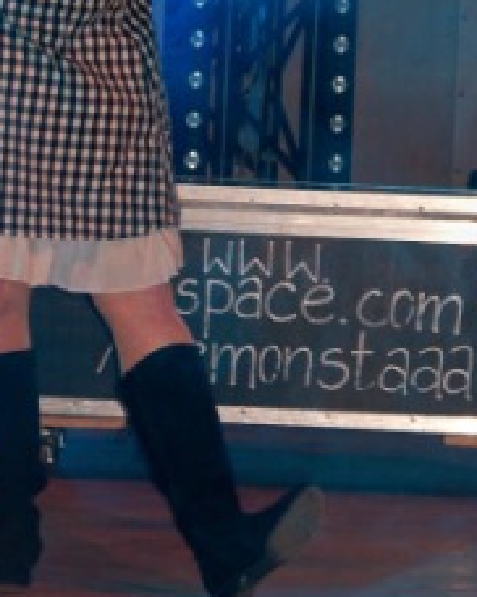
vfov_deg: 7.2
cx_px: 278
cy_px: 76
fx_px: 4718
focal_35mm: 267
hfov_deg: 5.8
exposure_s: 1/30
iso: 200
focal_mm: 22.2
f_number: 3.2
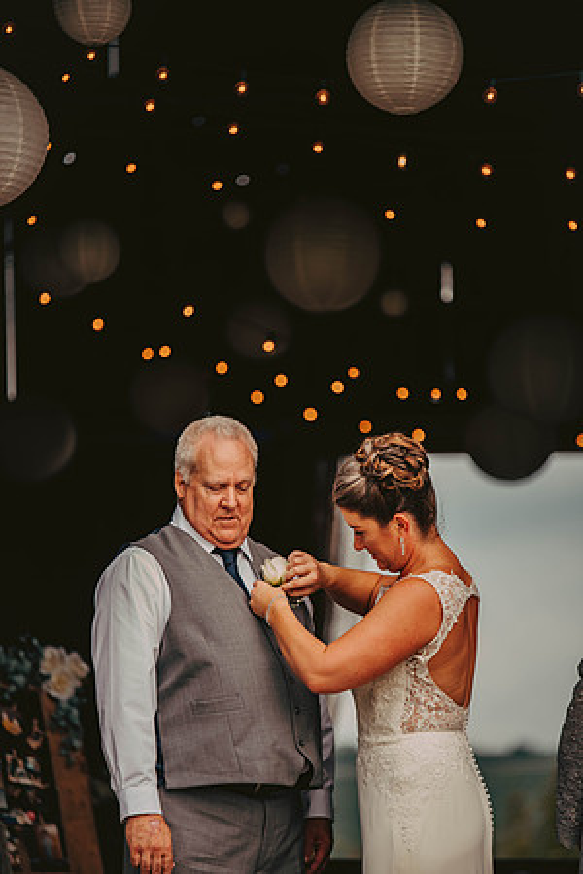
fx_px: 4737
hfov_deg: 7.0
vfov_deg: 10.5
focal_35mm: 195
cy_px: 437
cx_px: 292
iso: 200
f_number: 2.8
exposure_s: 1/1000
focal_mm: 195
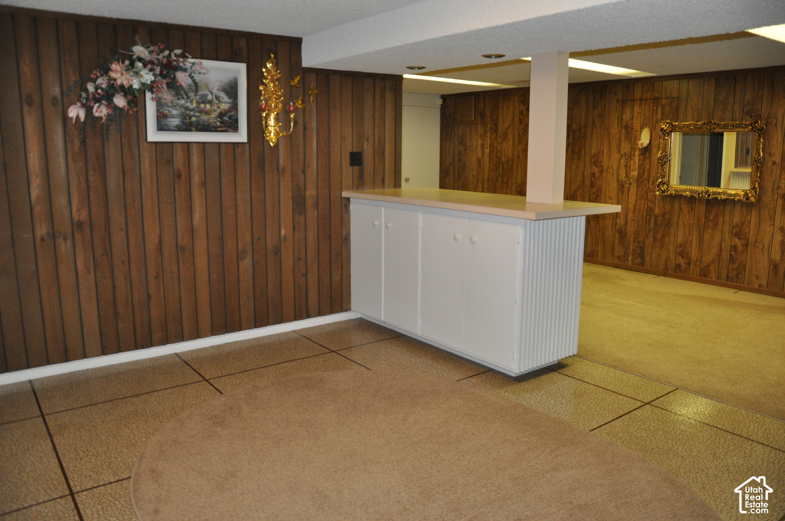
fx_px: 588
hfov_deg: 67.4
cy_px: 260
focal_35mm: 27
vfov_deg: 47.8
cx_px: 392
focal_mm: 18
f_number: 3.5
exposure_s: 1/60
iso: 800
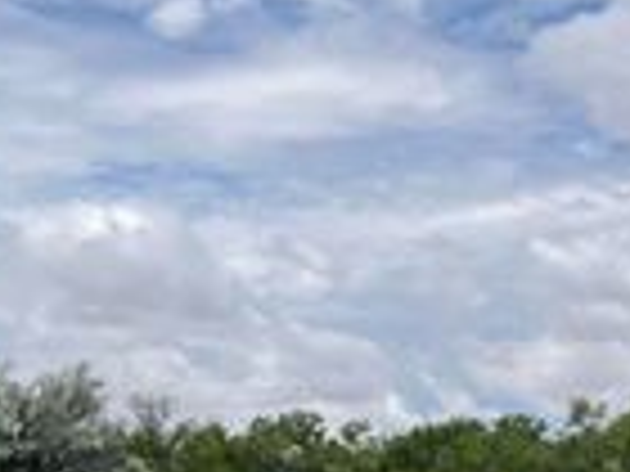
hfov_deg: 20.7
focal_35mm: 93
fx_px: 1693
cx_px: 558
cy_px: 537
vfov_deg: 15.4
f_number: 1.6
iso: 50
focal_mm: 5.1
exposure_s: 1/5848
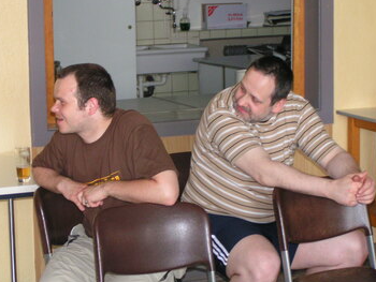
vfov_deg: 13.1
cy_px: 130
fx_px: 1228
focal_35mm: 113
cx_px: 165
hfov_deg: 17.4
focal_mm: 15.2
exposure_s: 1/100
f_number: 3.5
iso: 200
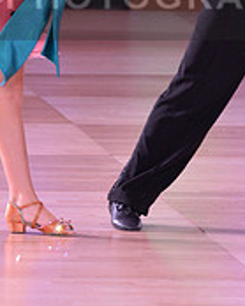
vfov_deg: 3.1
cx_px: 114
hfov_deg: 2.5
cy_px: -18
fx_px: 5661
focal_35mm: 624
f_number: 5
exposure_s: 1/250
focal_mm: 200
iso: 2000
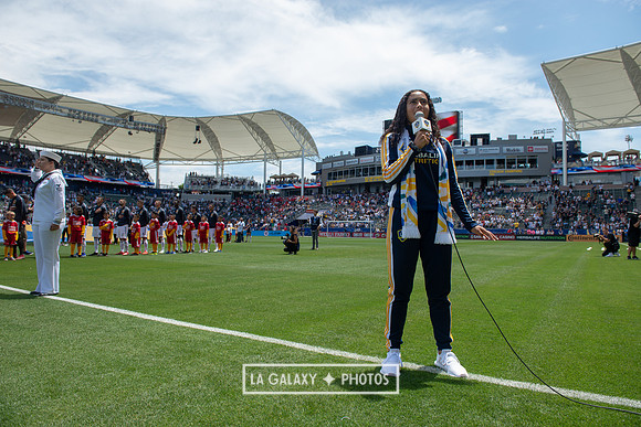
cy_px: 214
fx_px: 427
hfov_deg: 73.7
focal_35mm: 24
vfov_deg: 53.2
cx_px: 320
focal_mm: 24
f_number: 5.6
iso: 200
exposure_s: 1/800
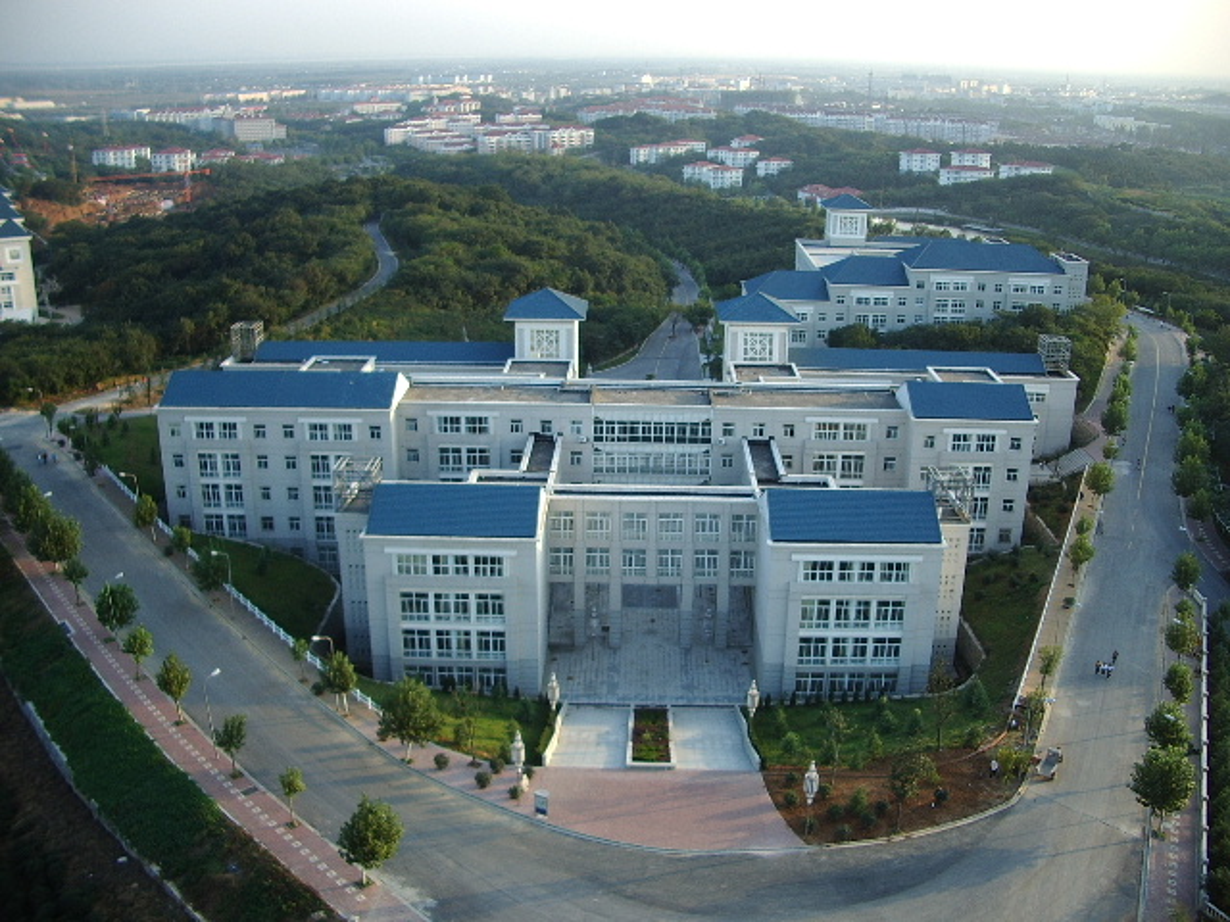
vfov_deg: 40.7
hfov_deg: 52.6
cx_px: 615
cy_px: 461
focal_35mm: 35
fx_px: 1244
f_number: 2.6
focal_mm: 5.8
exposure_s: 1/125
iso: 50
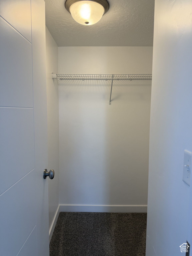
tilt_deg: -4.9
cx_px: 96
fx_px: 177
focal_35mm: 24
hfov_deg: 56.8
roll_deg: -1.1
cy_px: 128
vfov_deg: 71.6
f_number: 1.78
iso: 80
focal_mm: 6.76
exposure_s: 1/159
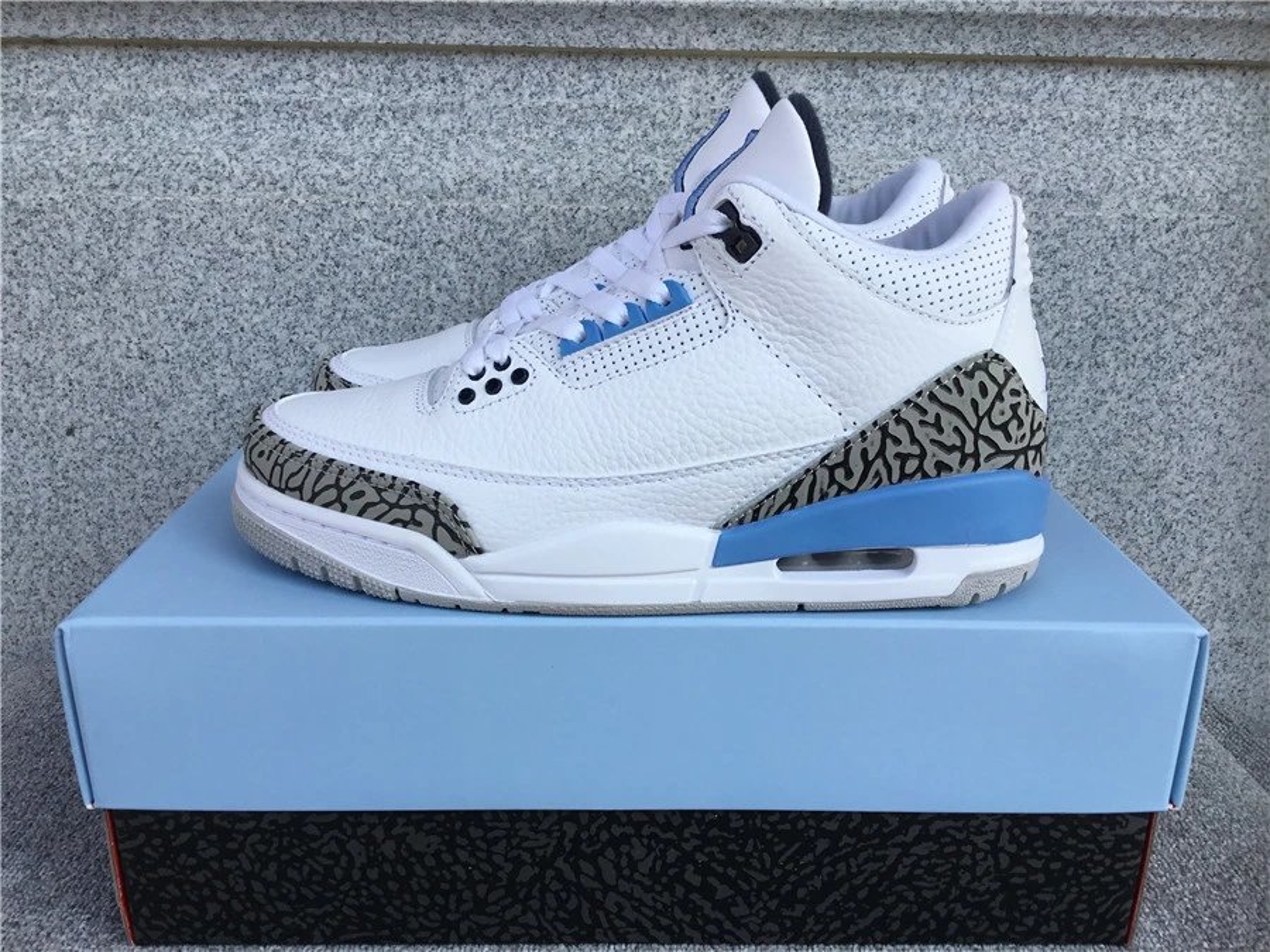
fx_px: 1137
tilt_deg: -17.8
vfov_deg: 45.4
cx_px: 635
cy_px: 476
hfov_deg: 58.4
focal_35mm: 31
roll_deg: -0.6
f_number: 2.4
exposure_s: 1/637
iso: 25
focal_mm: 3.3
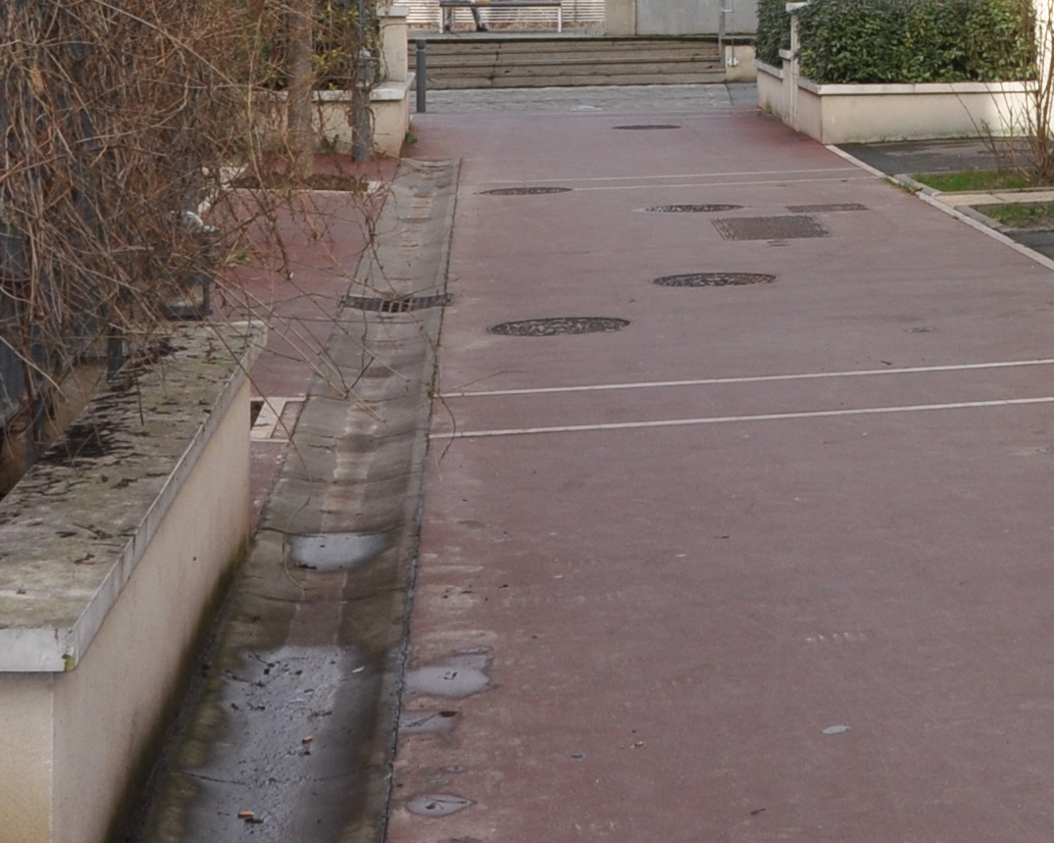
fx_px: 3151
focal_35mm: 101
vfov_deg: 14.5
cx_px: 999
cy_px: -319
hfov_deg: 18.6
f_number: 9
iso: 200
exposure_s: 1/200
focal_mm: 18
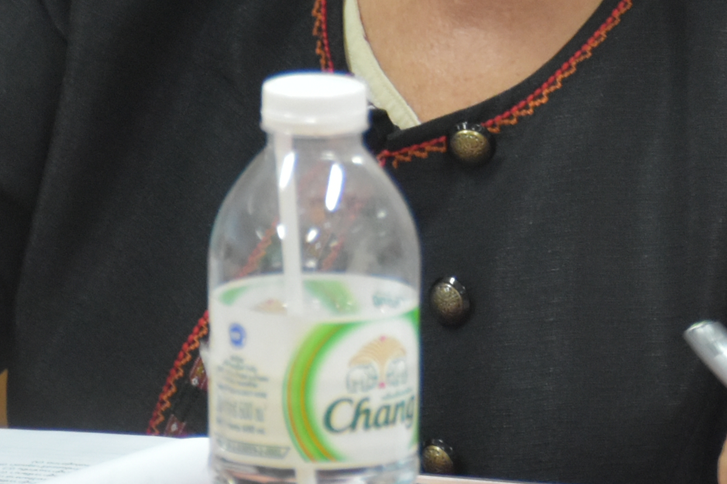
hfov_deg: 5.7
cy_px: -127
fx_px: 7288
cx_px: 1047
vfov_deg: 3.8
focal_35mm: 361
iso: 1600
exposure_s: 1/60
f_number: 5
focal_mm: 62
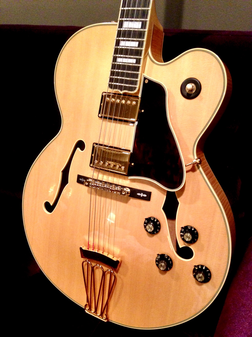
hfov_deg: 42.9
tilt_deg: -39.6
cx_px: 126
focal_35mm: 33
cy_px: 168
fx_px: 320
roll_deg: +7.8
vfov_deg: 55.4
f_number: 2.4
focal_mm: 4.12
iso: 500
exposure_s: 1/15
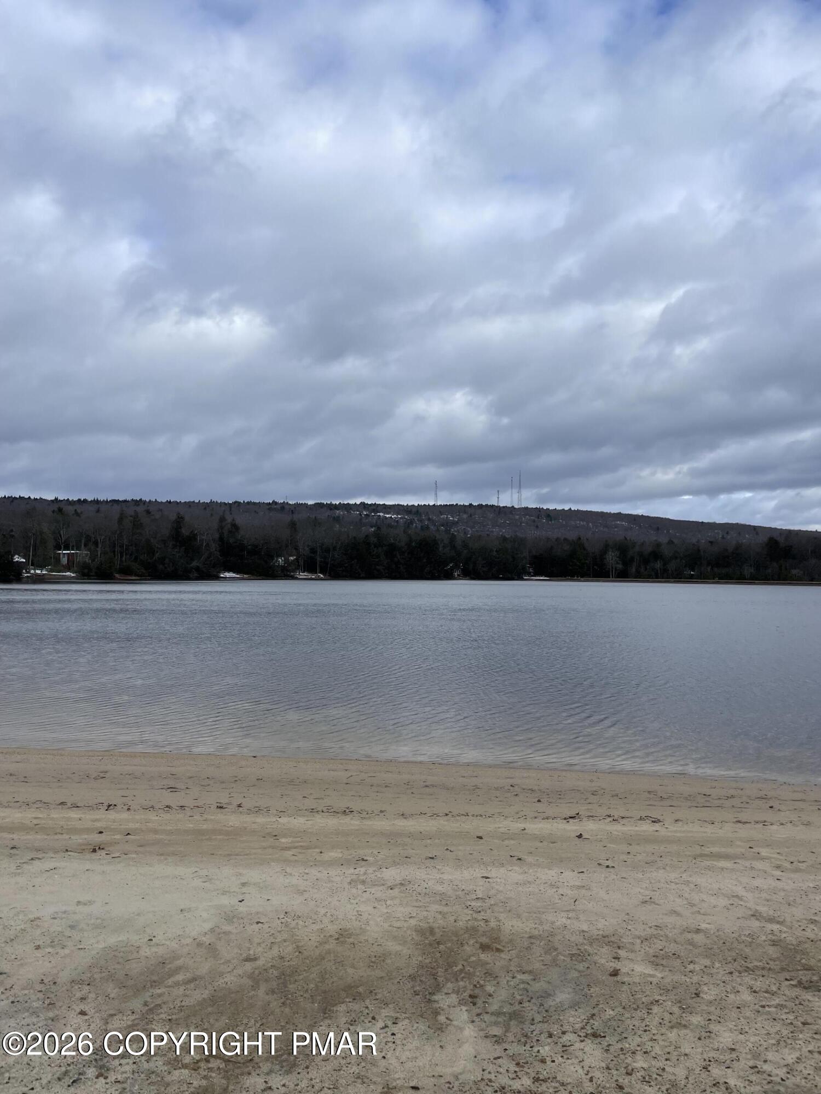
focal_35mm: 26
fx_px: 822
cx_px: 410
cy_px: 547
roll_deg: -1.2
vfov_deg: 67.3
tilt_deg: +3.6
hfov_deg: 53.1
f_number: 1.6
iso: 32
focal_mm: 4.2
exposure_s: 1/3731
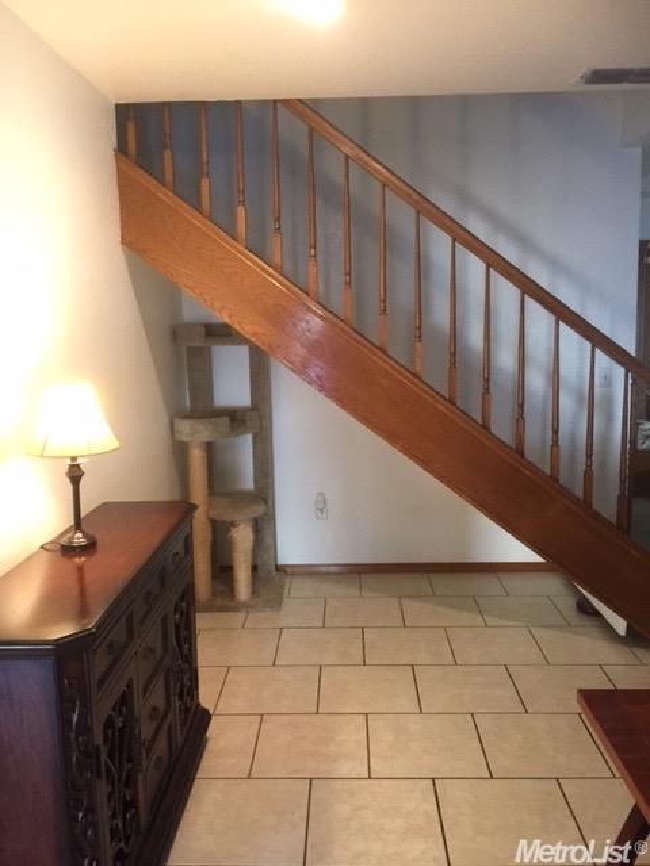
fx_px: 726
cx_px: 325
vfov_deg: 61.7
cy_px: 433
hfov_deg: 48.2
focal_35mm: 29
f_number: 2.2
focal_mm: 4.15
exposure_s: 1/30
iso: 200
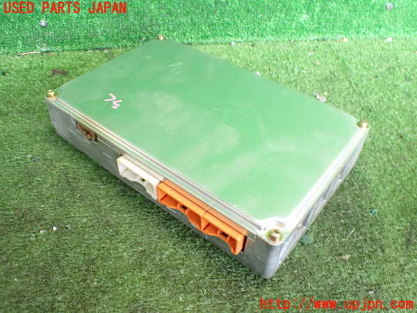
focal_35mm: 30
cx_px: 208
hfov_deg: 60.0
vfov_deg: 46.8
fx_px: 361
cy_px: 156
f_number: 2.3
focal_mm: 5.4
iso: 800
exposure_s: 1/80
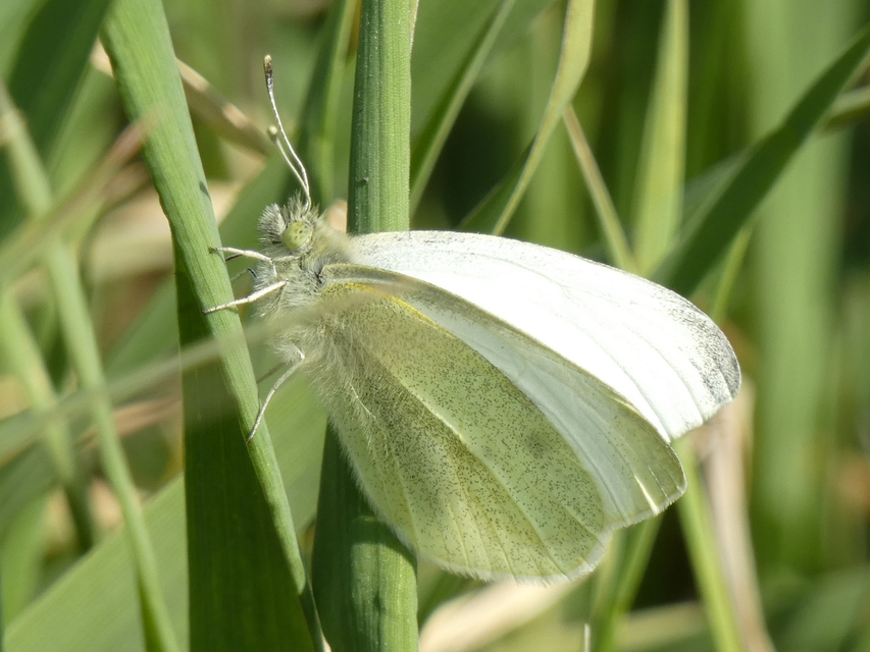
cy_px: 326
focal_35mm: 531
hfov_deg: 3.7
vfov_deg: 2.8
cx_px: 435
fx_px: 13347
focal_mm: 95.2
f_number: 5.6
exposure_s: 1/125
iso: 80
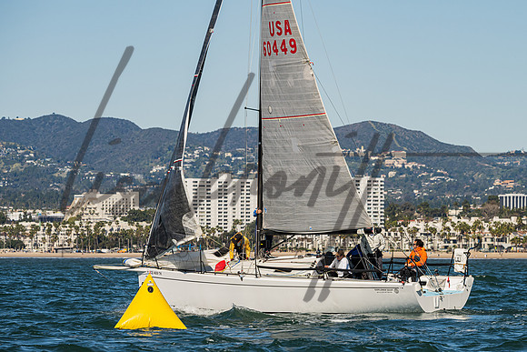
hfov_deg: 7.9
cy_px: 212
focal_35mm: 261
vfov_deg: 5.3
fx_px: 3823
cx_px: 303
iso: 400
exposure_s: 1/1600
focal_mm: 210
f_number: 9
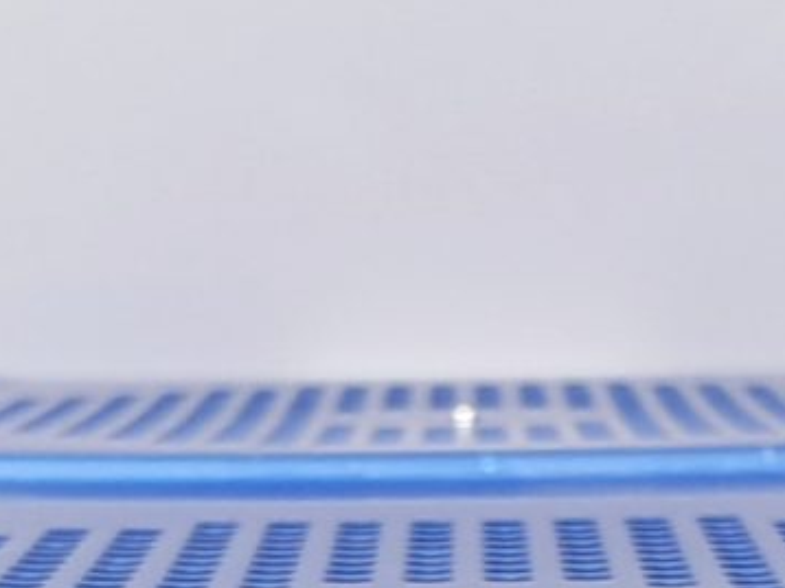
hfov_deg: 10.6
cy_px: 1150
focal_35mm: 186
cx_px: 450
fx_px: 4215
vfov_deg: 7.7
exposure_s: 1/50
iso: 80
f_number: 2.4
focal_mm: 4.3
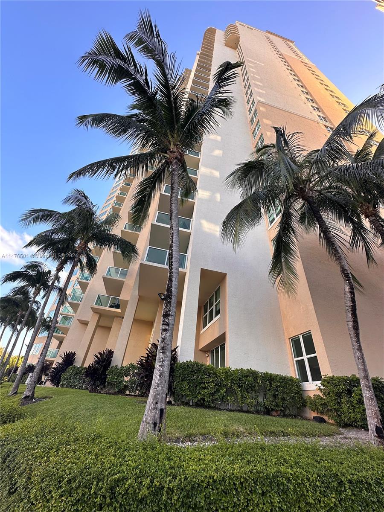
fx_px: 207
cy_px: 256
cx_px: 192
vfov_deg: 102.1
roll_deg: -7.3
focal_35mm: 14
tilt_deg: +35.4
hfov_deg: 85.7
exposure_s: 1/239
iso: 40
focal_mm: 2.22
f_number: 2.2
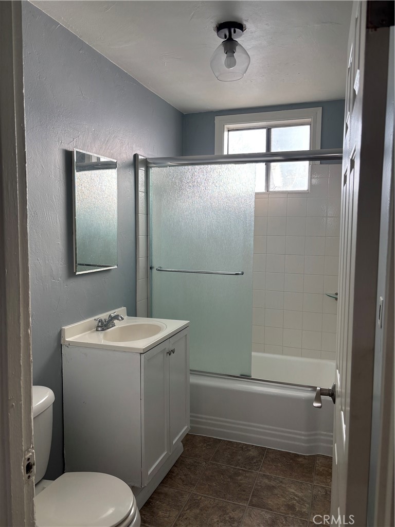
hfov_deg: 53.1
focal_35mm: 26
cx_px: 198
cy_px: 264
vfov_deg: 67.3
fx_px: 396
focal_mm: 5.96
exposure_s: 1/121
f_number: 1.6
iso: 50
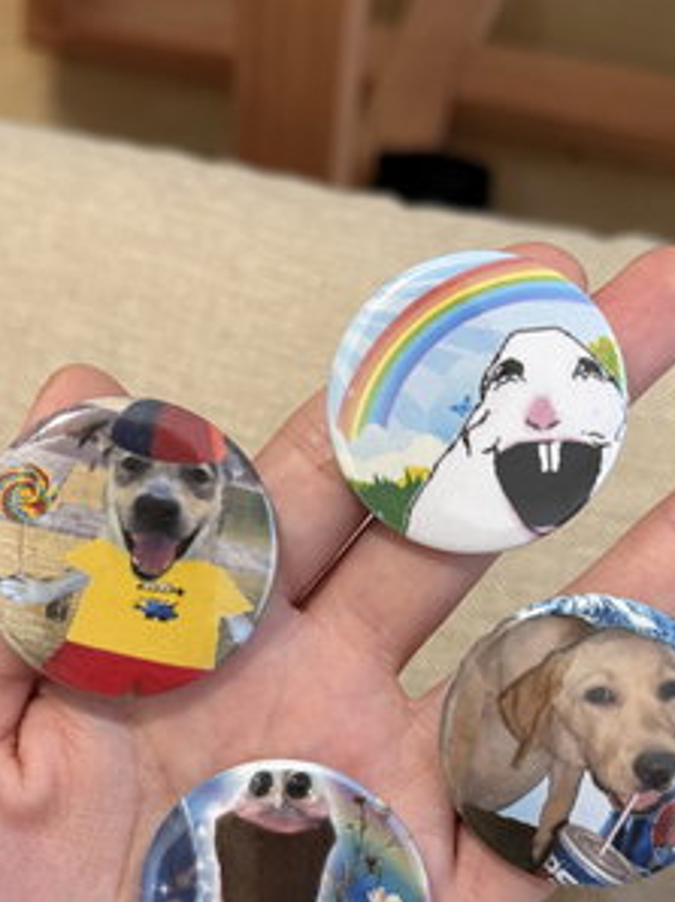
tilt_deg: -65.8
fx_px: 1120
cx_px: 312
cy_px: 601
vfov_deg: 43.3
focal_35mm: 43
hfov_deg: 33.5
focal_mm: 6.76
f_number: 1.78
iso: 250
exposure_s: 1/50
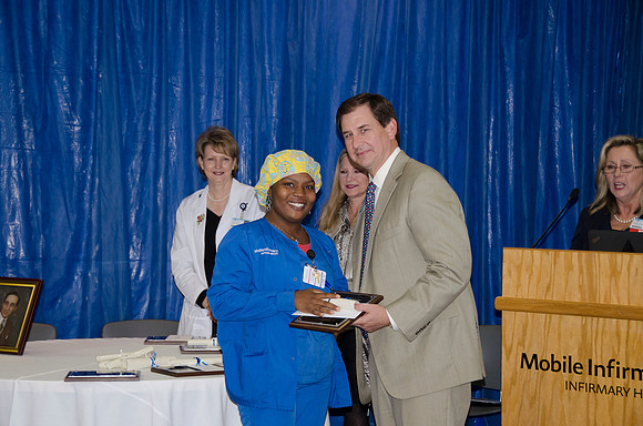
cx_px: 322
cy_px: 213
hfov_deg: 22.0
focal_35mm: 93
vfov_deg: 14.6
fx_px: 1657
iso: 400
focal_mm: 62
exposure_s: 1/60
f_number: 5.3
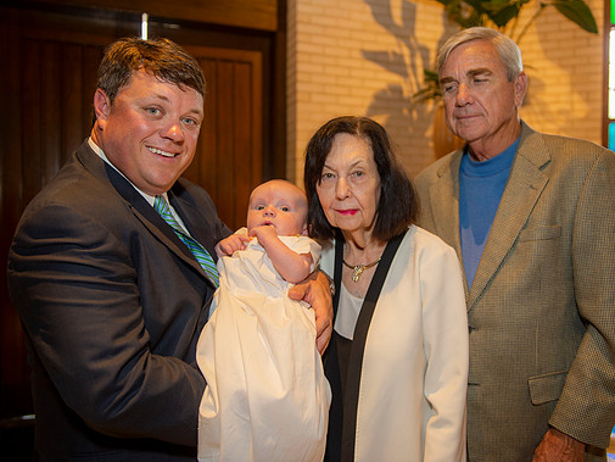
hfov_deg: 56.7
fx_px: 569
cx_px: 341
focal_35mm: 32
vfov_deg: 44.2
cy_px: 228
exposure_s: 1/100
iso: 500
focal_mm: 29
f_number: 2.8
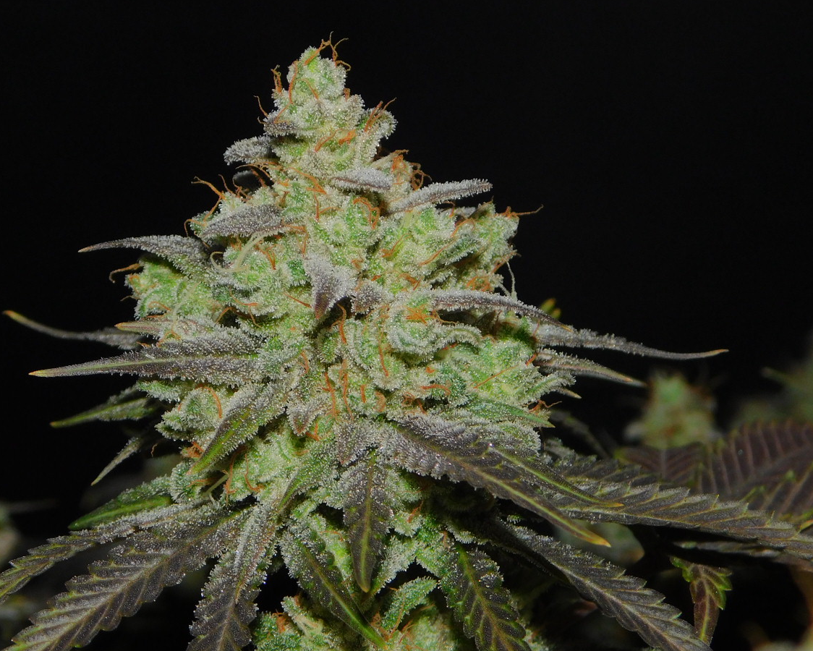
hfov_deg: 19.1
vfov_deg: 15.4
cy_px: 331
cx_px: 320
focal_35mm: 100
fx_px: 2407
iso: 200
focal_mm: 14.2
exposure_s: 1/60
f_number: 8.8
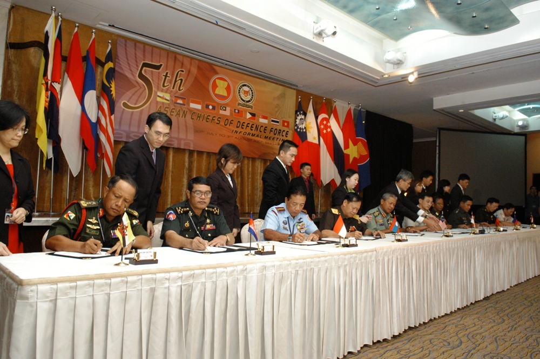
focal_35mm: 26
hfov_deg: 70.5
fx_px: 382
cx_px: 270
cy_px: 180
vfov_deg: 50.3
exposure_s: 1/100
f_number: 4
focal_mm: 17
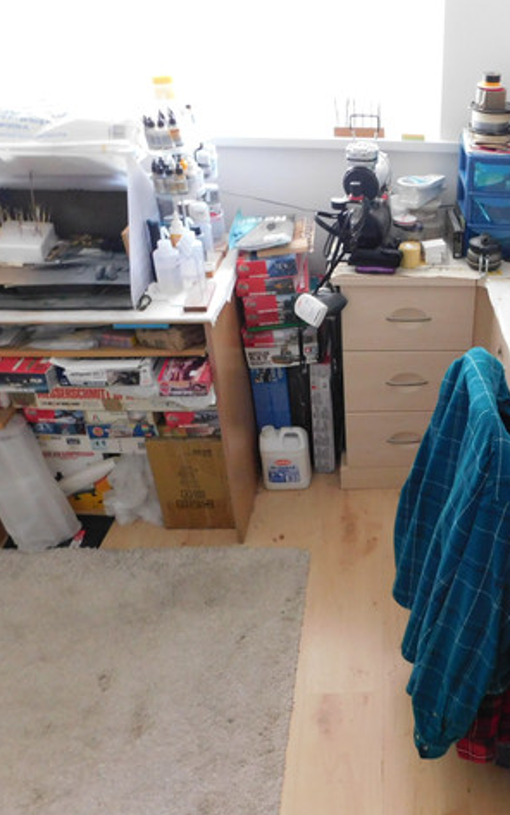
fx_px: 733
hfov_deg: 35.9
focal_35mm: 33
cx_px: 463
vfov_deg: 58.1
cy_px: 407
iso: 400
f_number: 3
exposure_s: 1/13
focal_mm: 4
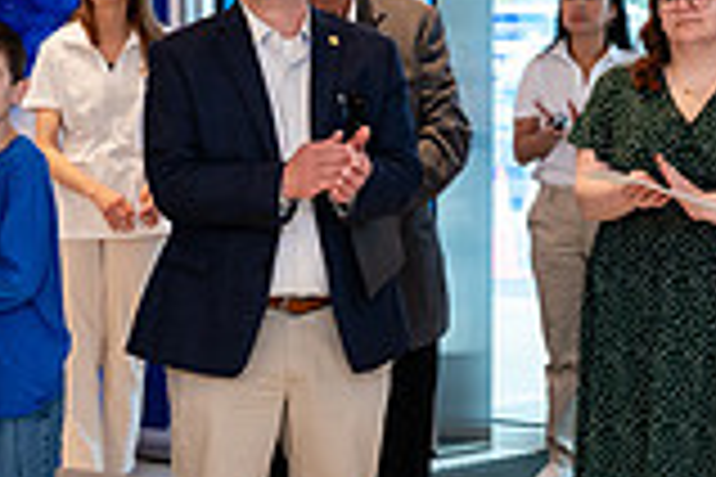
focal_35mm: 158
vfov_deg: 8.7
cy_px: 153
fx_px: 3142
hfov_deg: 13.0
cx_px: 459
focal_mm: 43
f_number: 3.5
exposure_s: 1/200
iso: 640
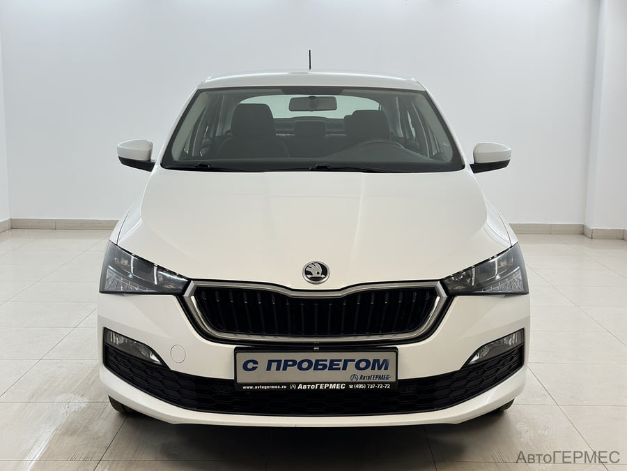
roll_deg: -0.7
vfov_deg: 30.3
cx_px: 314
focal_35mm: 48
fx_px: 869
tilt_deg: -9.0
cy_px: 236
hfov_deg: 39.7
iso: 80
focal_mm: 6.86
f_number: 1.78
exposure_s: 1/100
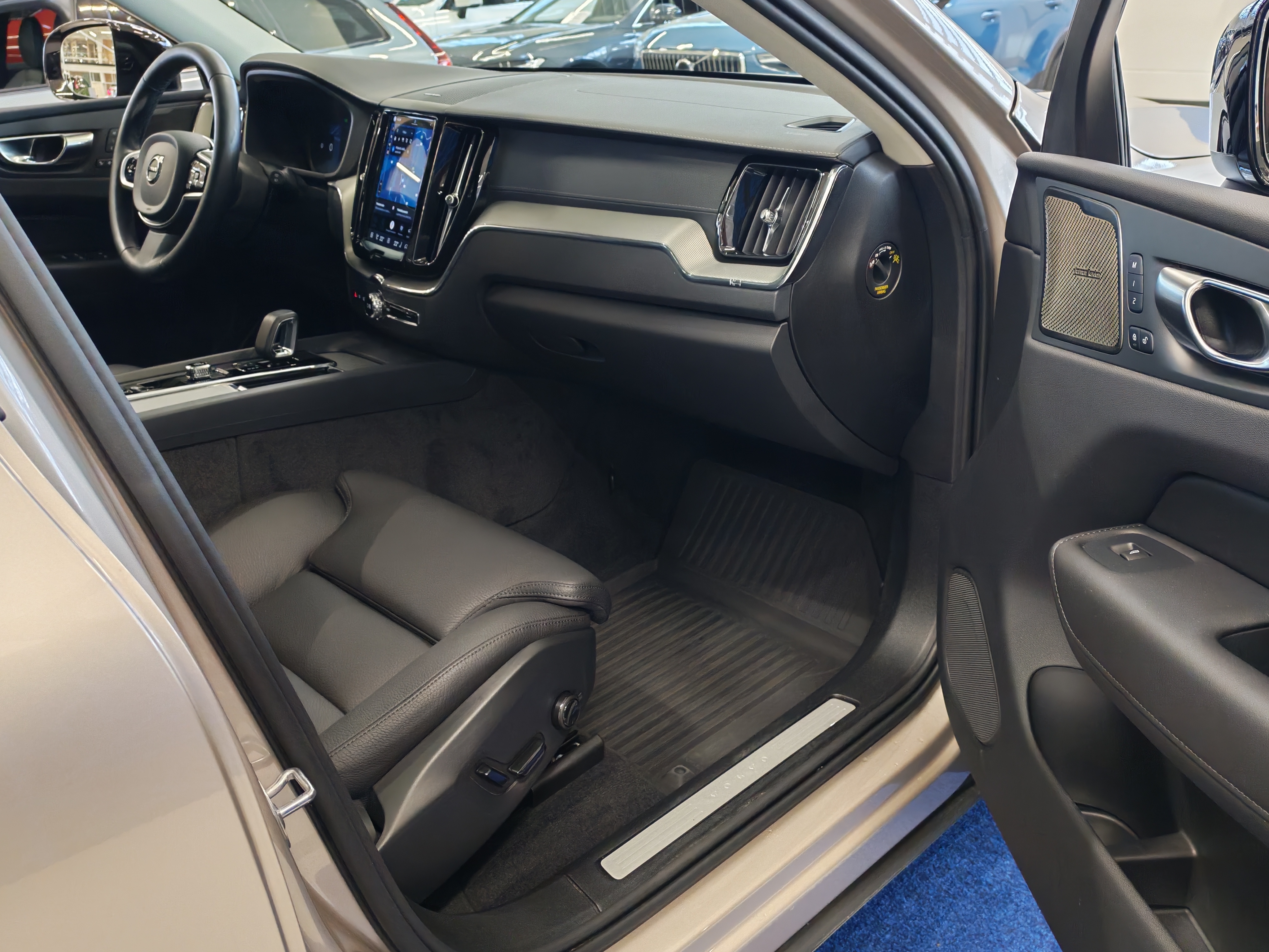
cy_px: 476
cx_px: 634
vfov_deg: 44.2
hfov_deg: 56.8
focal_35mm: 32
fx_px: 1173
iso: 800
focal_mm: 6.12
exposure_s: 1/100
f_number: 1.9
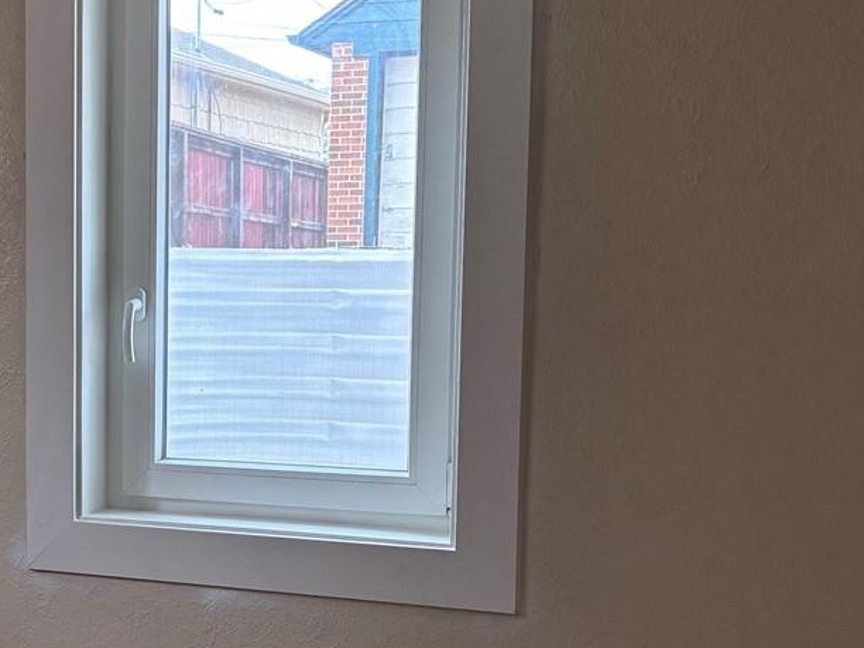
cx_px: 24
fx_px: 1697
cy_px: 443
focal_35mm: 68
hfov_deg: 27.1
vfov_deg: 21.5
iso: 80
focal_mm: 5.96
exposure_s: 1/121
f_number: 1.6
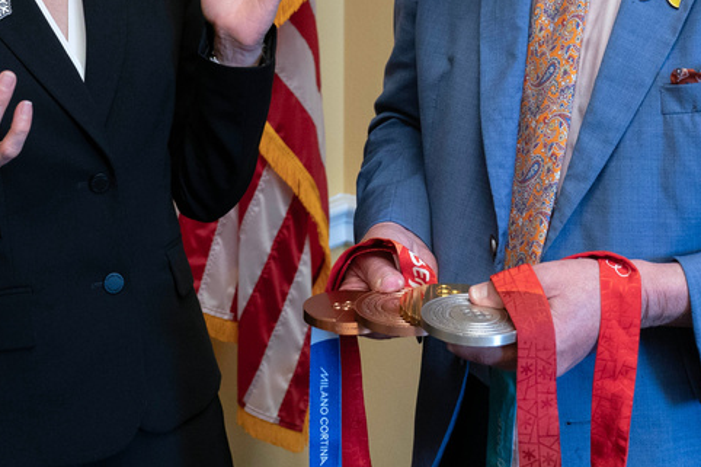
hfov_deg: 29.7
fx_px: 1324
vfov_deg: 19.5
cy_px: 23
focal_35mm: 68
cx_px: 339
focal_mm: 32
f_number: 5
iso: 2500
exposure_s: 1/160
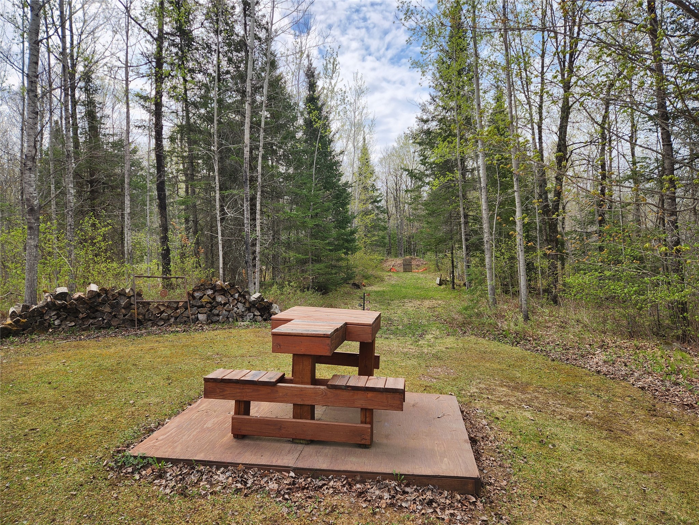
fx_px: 464
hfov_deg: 73.9
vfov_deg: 58.9
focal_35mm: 23
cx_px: 350
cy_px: 262
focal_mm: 5.4
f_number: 1.8
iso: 20
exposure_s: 1/994
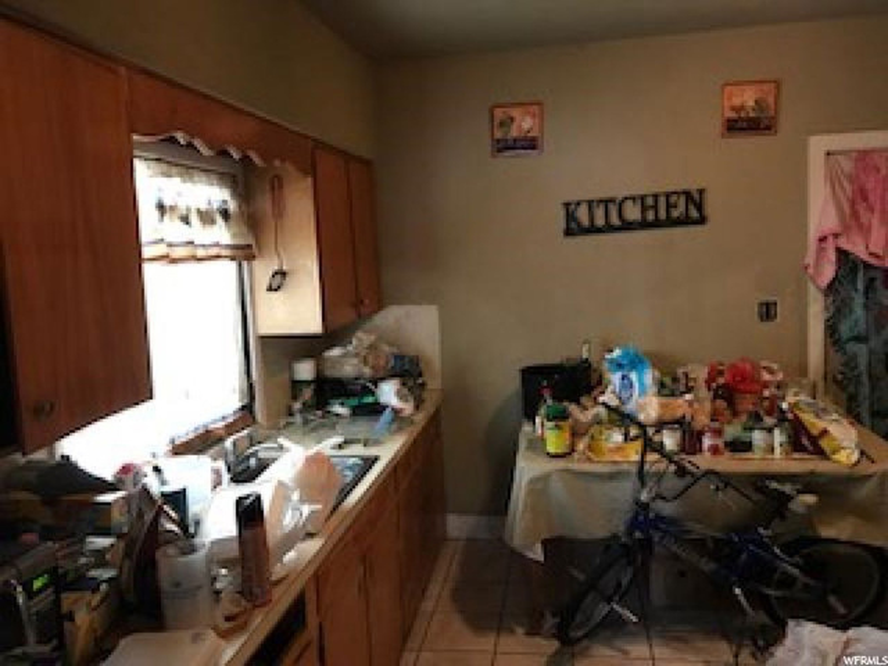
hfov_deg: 63.4
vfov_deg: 49.7
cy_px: 333
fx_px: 718
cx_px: 444
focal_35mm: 28
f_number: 1.8
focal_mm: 3.99
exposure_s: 1/7
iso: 80
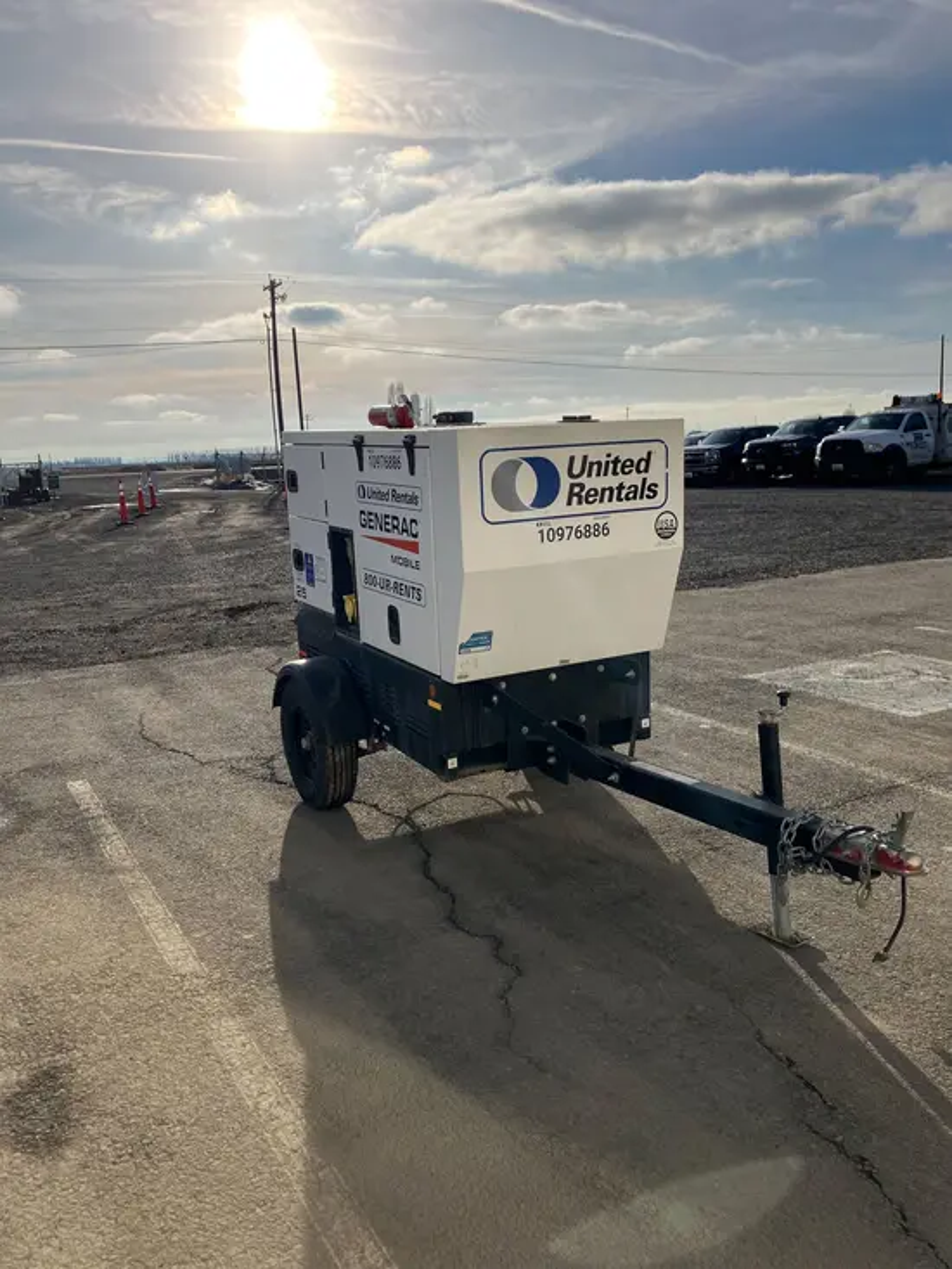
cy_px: 634
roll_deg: +1.2
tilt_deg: -8.6
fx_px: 1026
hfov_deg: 49.8
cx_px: 476
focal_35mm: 28
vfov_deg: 63.4
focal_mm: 3.99
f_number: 1.8
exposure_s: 1/6098
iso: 32
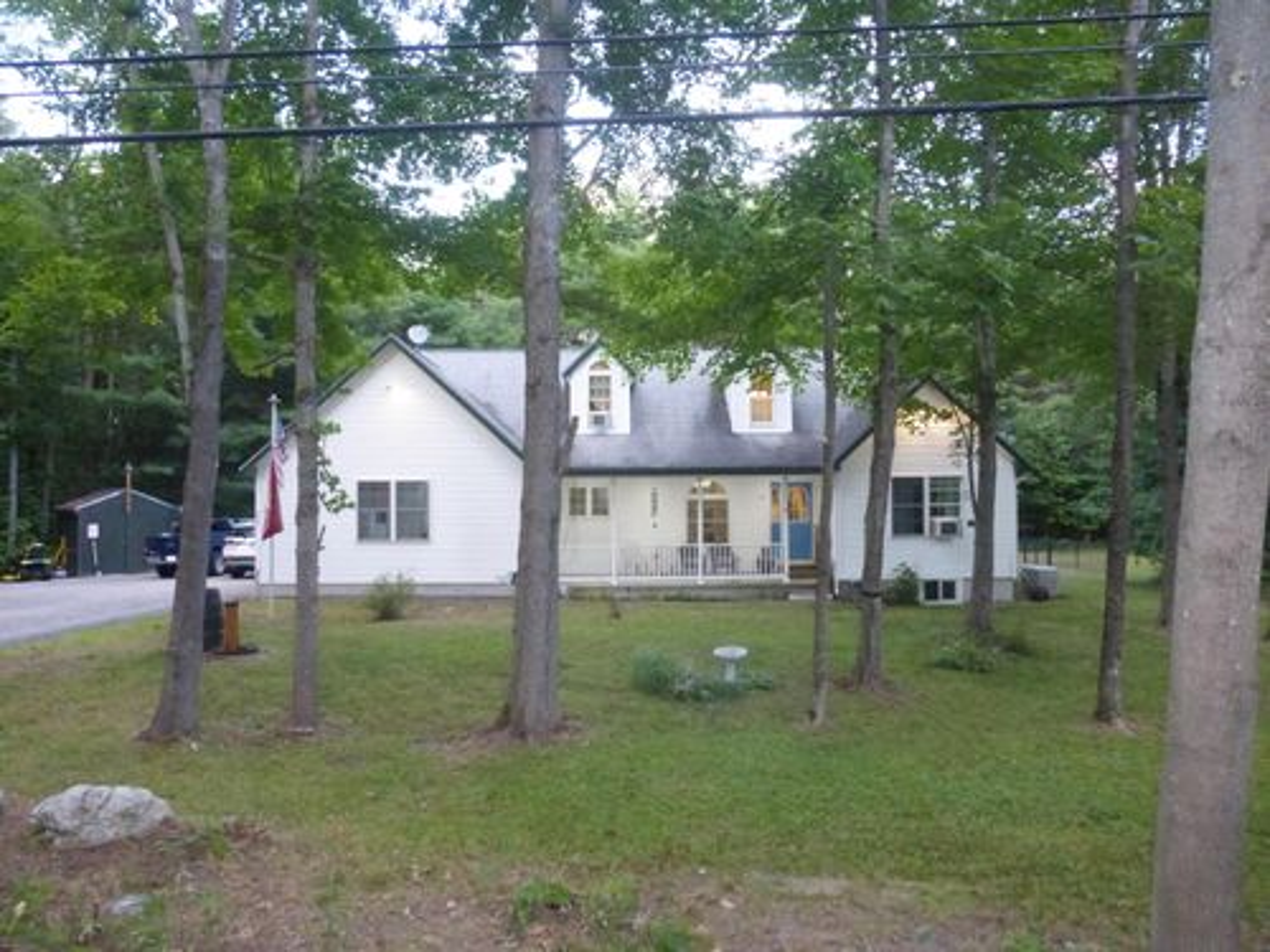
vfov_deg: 54.9
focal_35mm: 25
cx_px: 635
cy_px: 476
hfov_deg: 69.4
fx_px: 917
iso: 800
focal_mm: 4.3
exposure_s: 1/60
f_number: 3.3
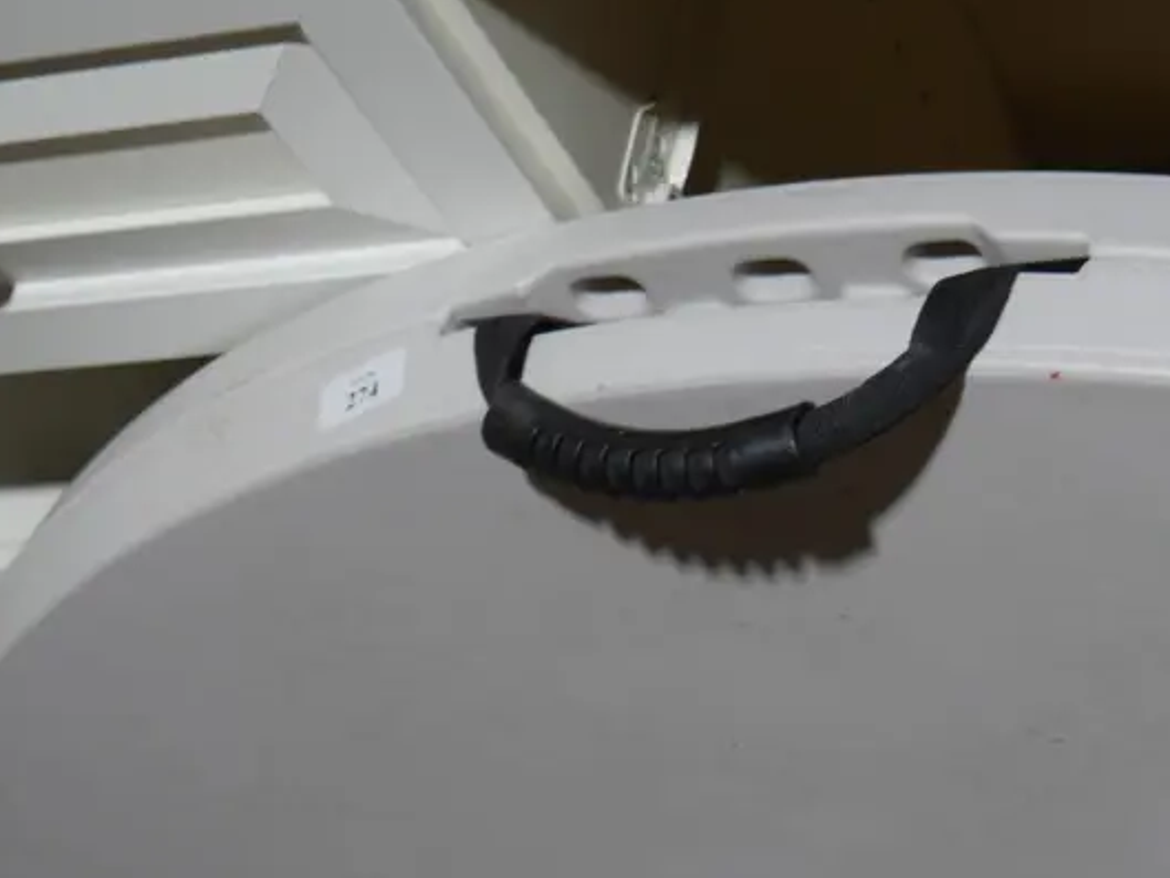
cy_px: 813
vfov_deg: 16.4
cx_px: 982
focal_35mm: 89
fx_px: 3009
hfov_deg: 21.7
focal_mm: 23
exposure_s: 1/60
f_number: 5.1
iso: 250
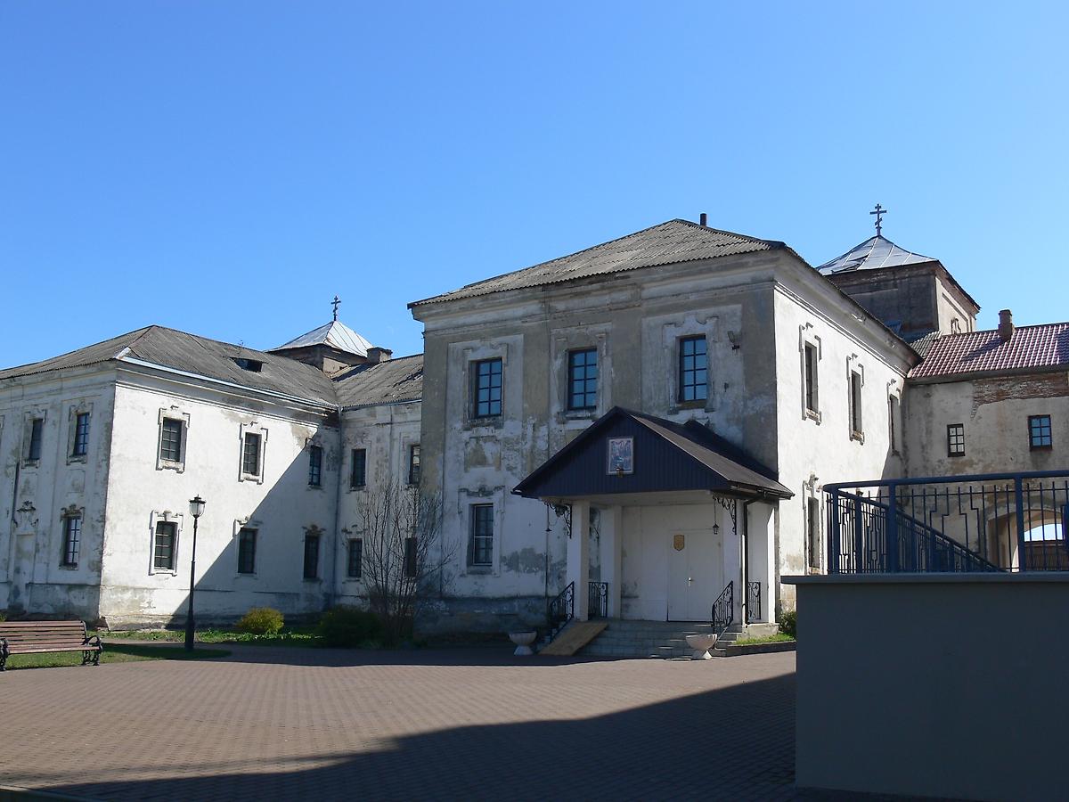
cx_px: 534
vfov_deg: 40.7
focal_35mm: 35
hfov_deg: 52.6
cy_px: 401
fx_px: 1081
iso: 80
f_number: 5.6
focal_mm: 7.4
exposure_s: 1/250
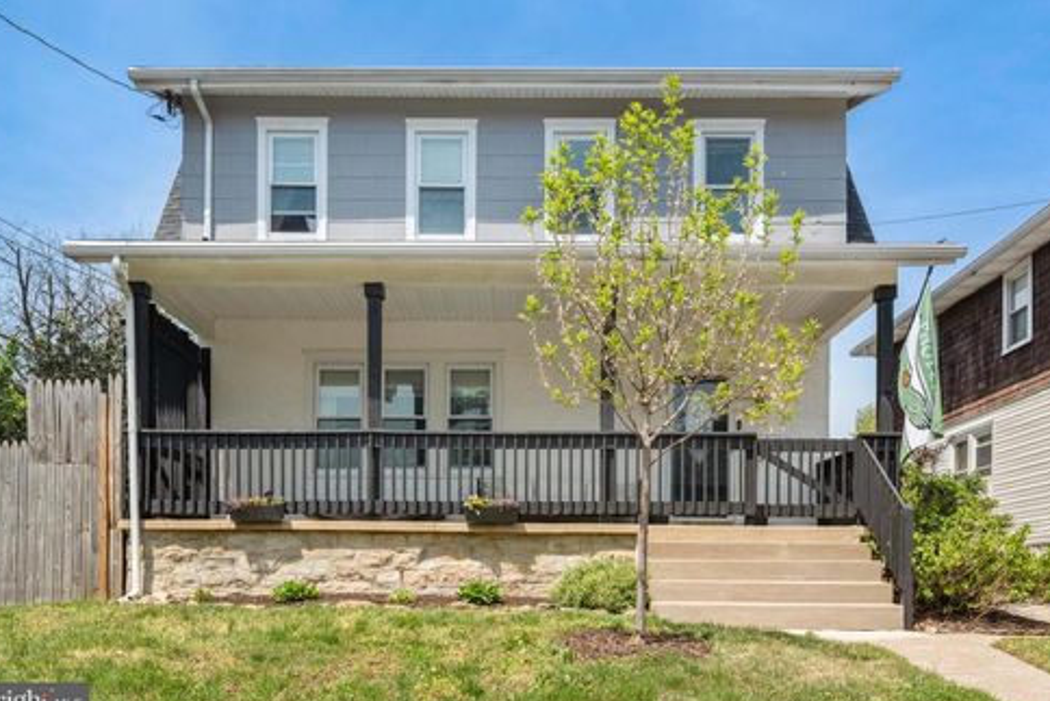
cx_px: 514
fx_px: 934
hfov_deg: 58.7
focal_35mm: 32
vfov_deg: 41.1
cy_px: 359
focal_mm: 31
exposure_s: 1/125
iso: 640
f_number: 11
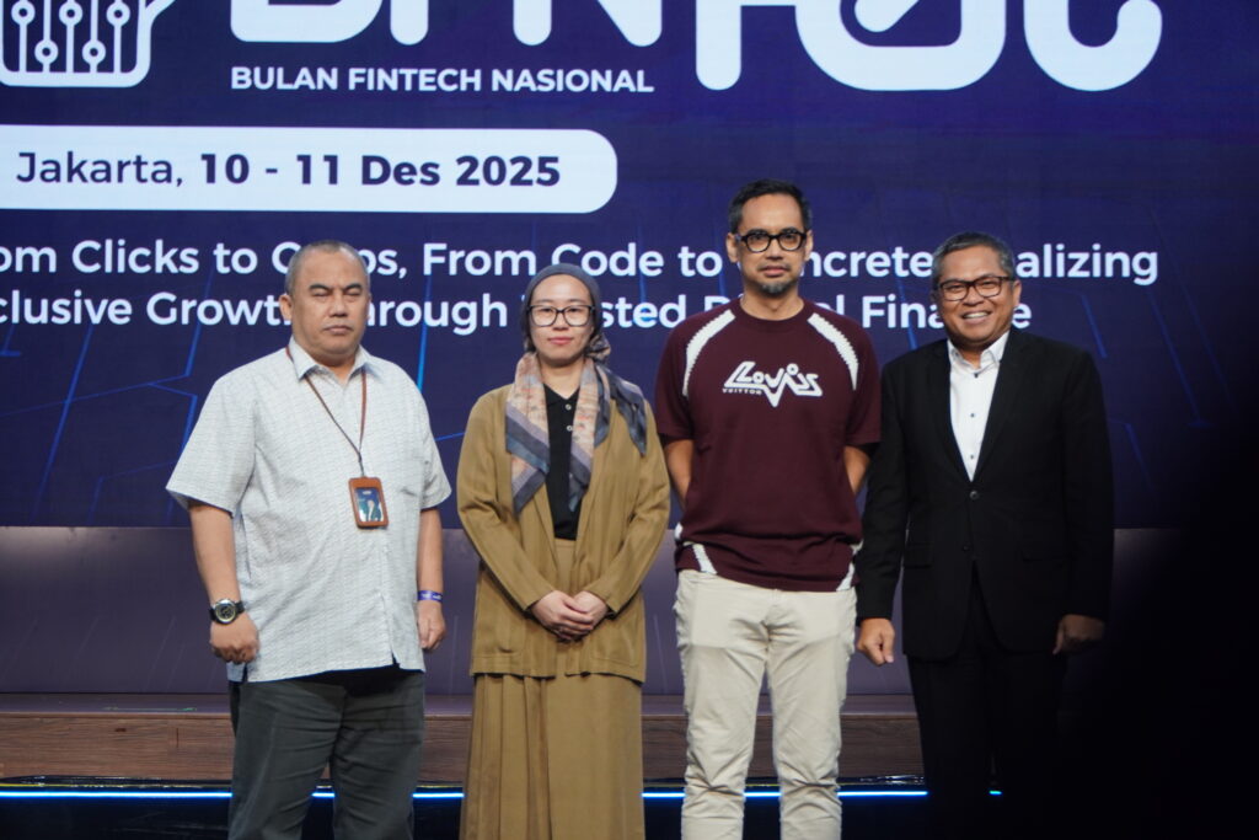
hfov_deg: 19.7
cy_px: 420
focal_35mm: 104
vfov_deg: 13.2
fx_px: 3620
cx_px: 630
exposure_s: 1/125
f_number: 4
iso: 640
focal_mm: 69
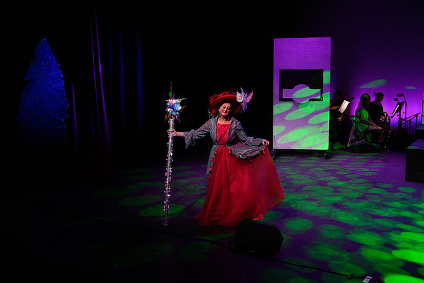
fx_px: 489
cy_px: 142
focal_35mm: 42
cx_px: 212
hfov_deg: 46.9
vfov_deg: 32.3
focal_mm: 39
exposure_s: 1/80
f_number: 5
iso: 800
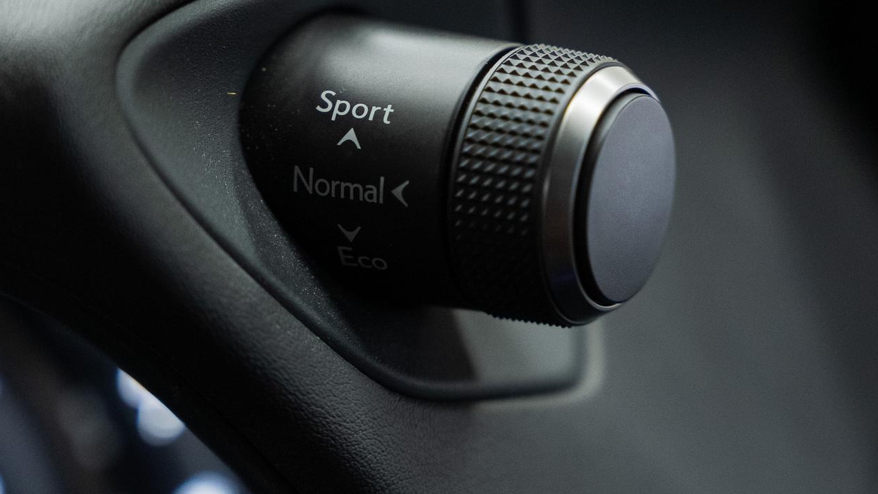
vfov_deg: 11.5
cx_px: 472
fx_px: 2445
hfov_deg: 20.4
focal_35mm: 105
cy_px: 126
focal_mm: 67.1
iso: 1000
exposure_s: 1/50
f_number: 4
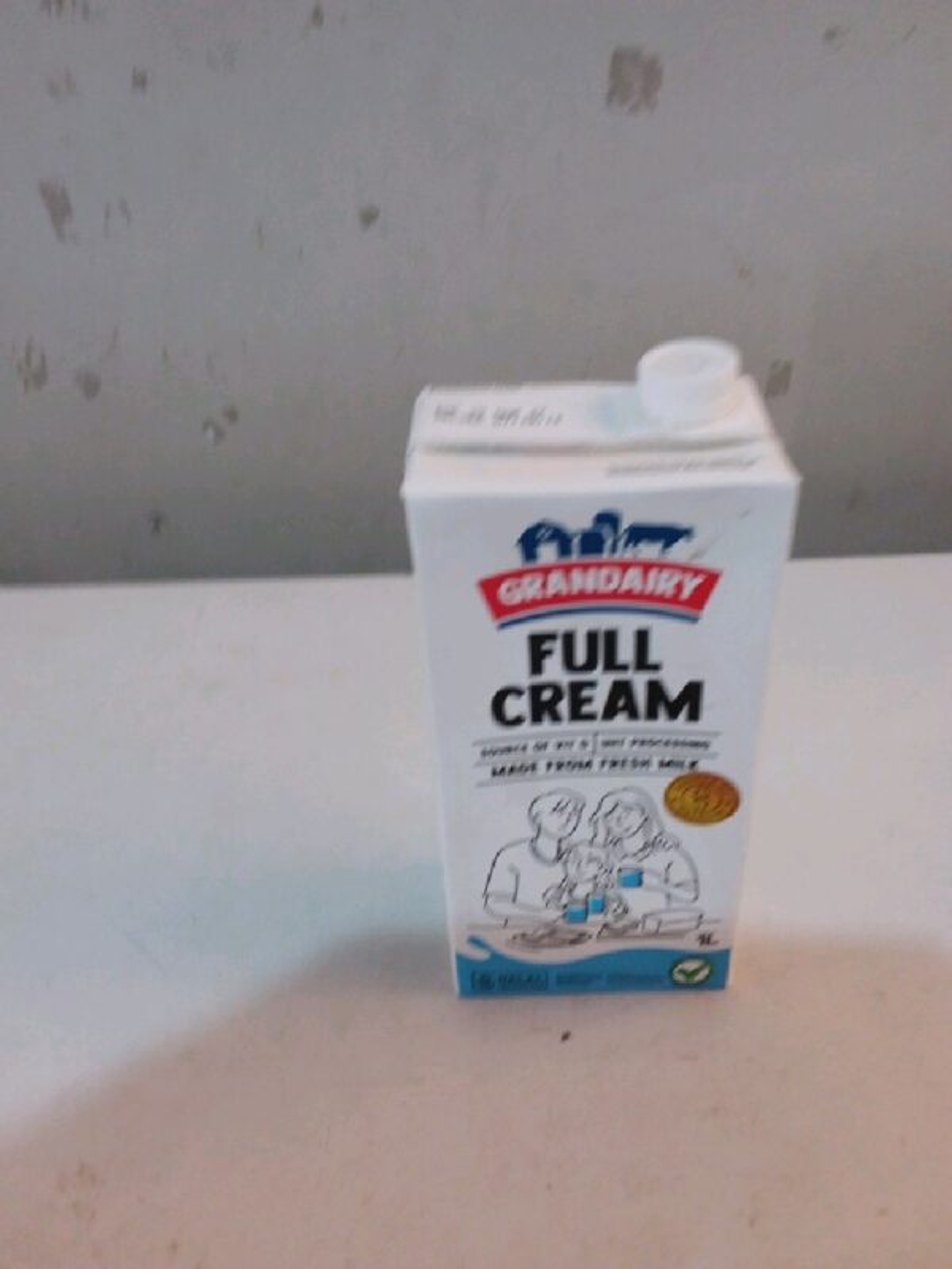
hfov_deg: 51.4
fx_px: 990
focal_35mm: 27
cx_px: 476
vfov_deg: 65.3
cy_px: 634
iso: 80
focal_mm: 2.91
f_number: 1.9
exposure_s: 1/20
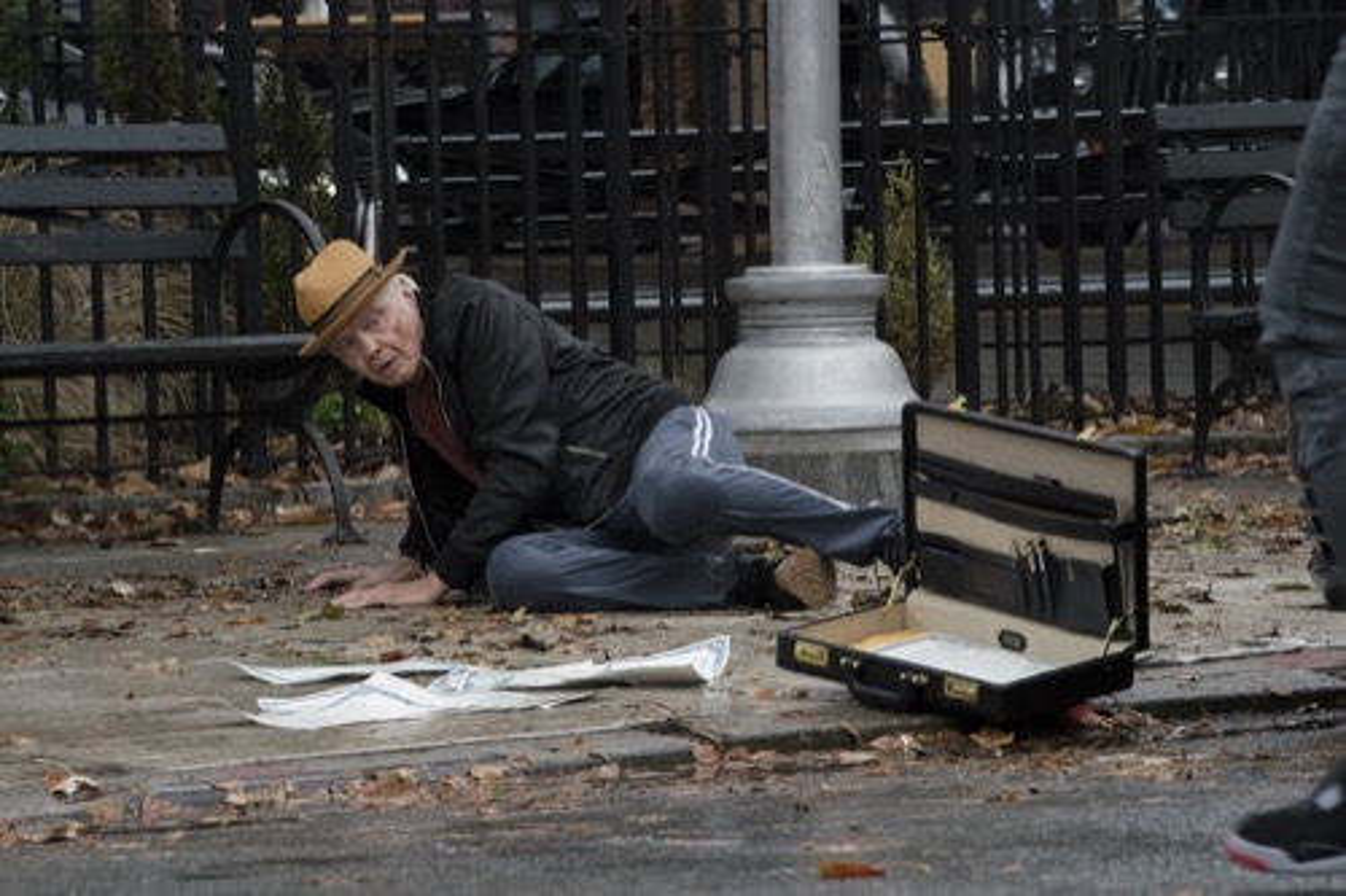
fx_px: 7475
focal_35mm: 200
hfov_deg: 10.3
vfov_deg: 6.9
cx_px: 673
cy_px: 448
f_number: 14
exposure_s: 1/400
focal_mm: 200
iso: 8000
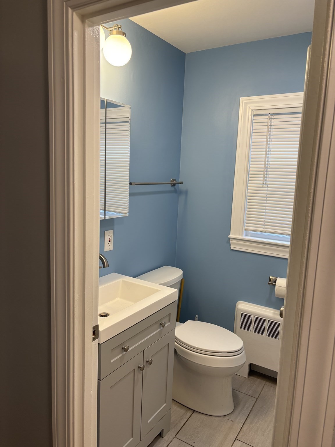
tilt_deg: -6.7
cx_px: 168
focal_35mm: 26
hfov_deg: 53.1
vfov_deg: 67.3
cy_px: 224
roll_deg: -2.5
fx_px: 335
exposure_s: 1/120
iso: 100
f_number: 1.6
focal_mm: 5.96
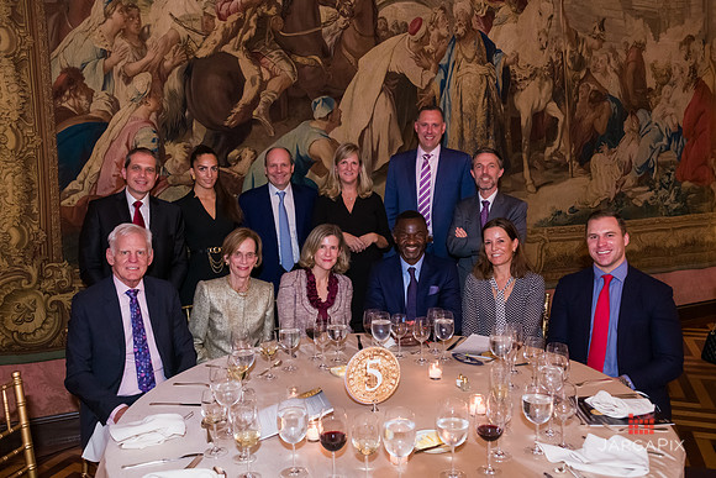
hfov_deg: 60.6
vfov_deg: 42.6
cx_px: 358
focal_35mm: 31
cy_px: 215
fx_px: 612
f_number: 5
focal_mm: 28
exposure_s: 1/80
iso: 3200
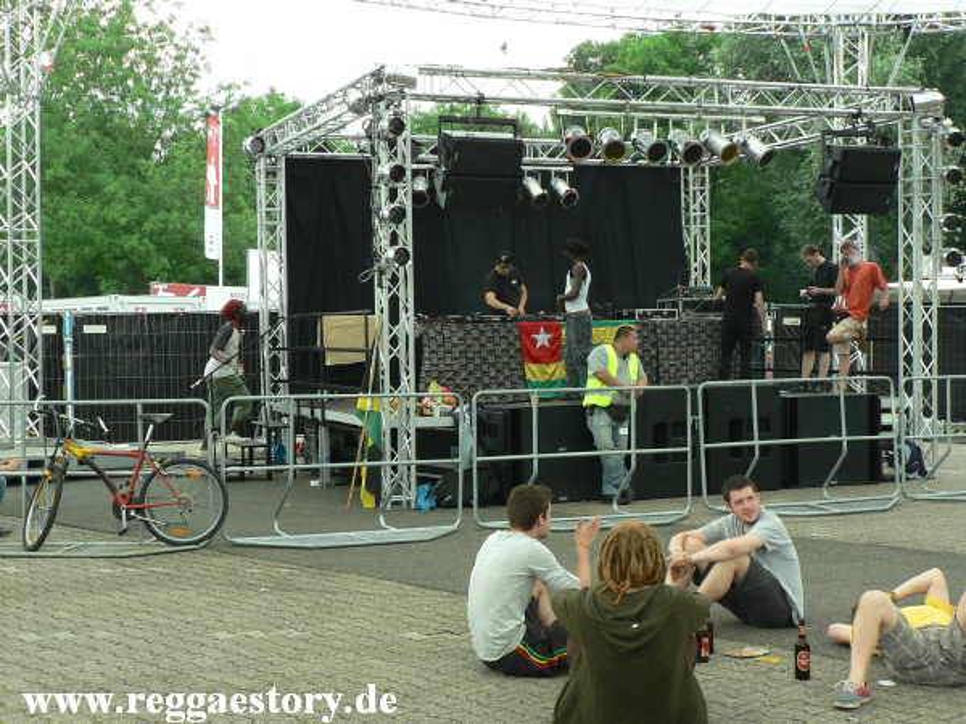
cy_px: 362
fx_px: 1535
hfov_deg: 34.9
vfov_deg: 26.6
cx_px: 483
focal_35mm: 55
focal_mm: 9.5
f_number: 3.6
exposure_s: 1/100
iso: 64
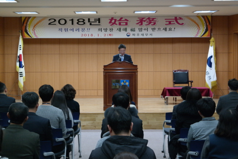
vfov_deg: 17.7
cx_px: 119
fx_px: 509
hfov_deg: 26.3
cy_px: 80
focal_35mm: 77
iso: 3200
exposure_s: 1/80
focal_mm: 50
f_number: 5.6
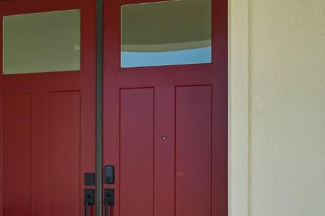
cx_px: -77
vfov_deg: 14.5
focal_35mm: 94
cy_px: 165
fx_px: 848
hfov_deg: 20.2
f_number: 8
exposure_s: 1/320
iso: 400
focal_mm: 33
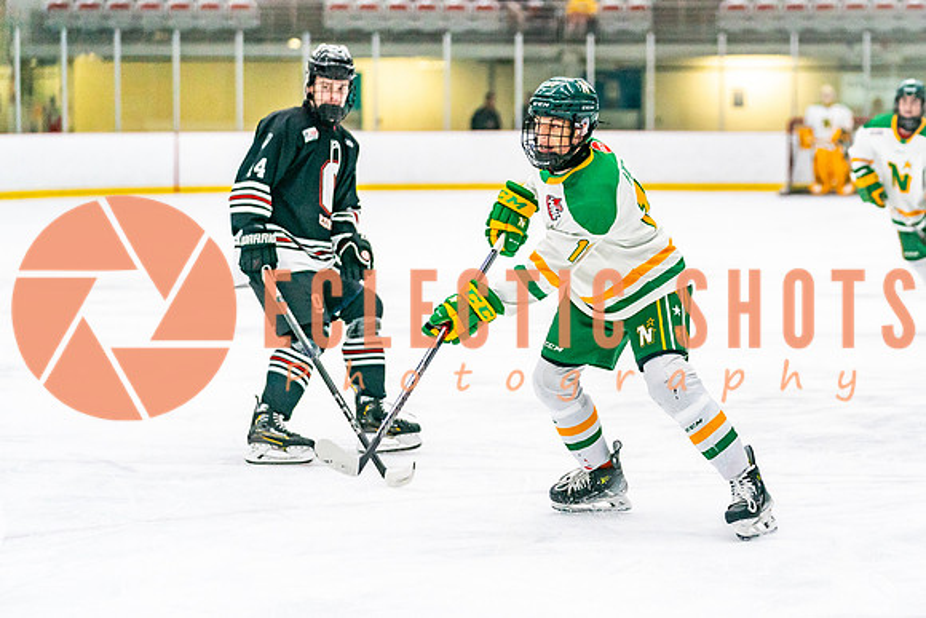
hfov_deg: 15.2
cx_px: 588
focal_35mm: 135
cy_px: 289
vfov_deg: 10.2
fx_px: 3469
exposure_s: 1/1250
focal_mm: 104
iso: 3200
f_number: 2.8
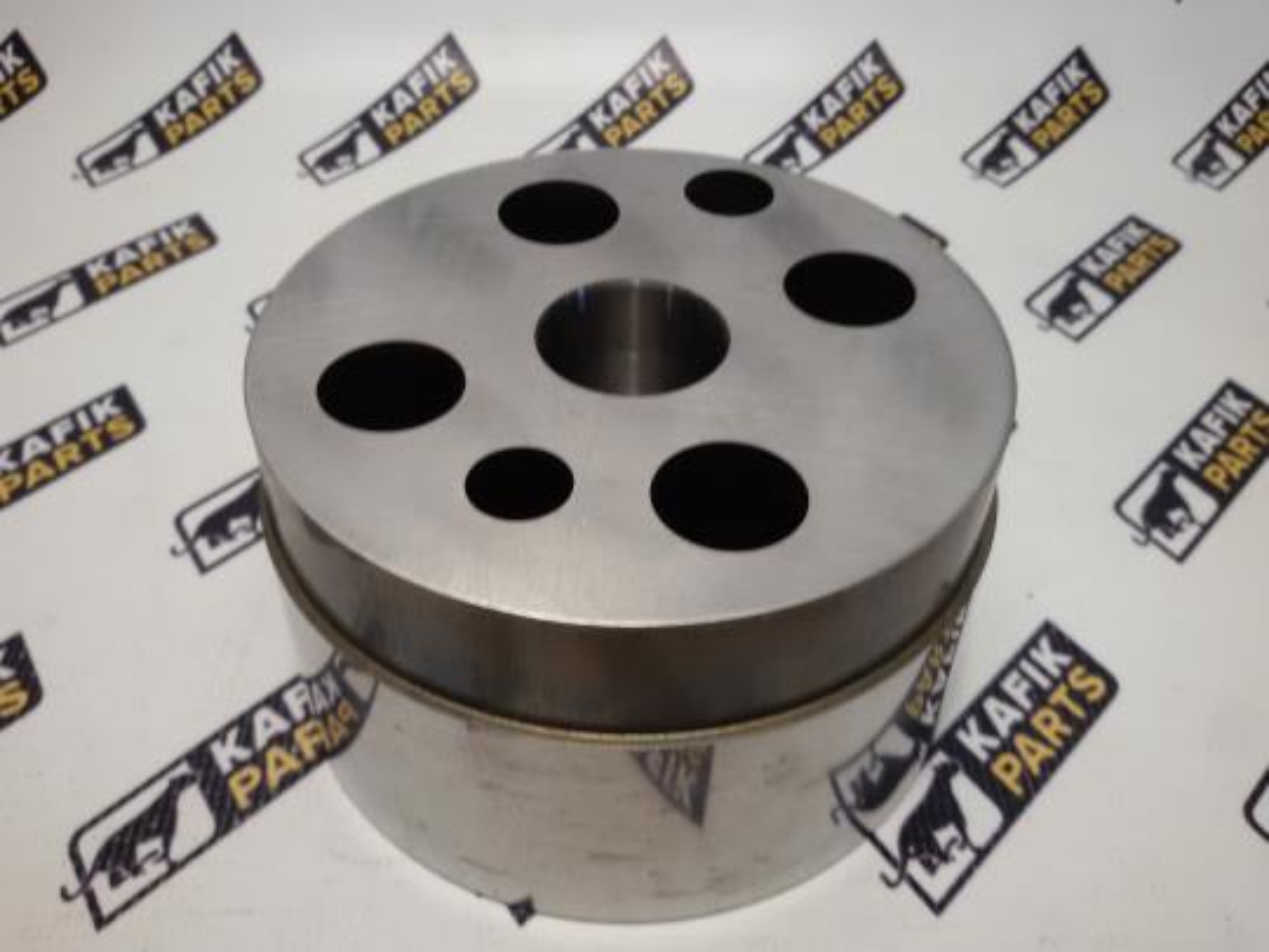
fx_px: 1136
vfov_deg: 45.4
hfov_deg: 58.4
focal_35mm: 31
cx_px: 634
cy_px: 476
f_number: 2.4
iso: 40
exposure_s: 1/33
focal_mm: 2.93
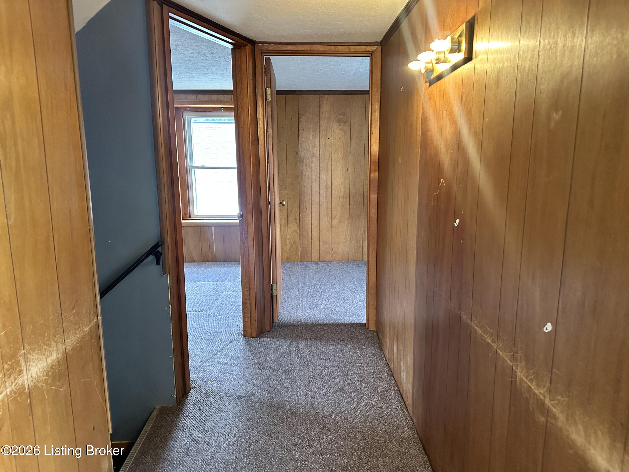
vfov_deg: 56.8
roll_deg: +0.0
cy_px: 236
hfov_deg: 71.6
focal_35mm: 24
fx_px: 436
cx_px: 314
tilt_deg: -9.4
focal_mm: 6.86
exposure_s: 1/40
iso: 640
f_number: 1.78
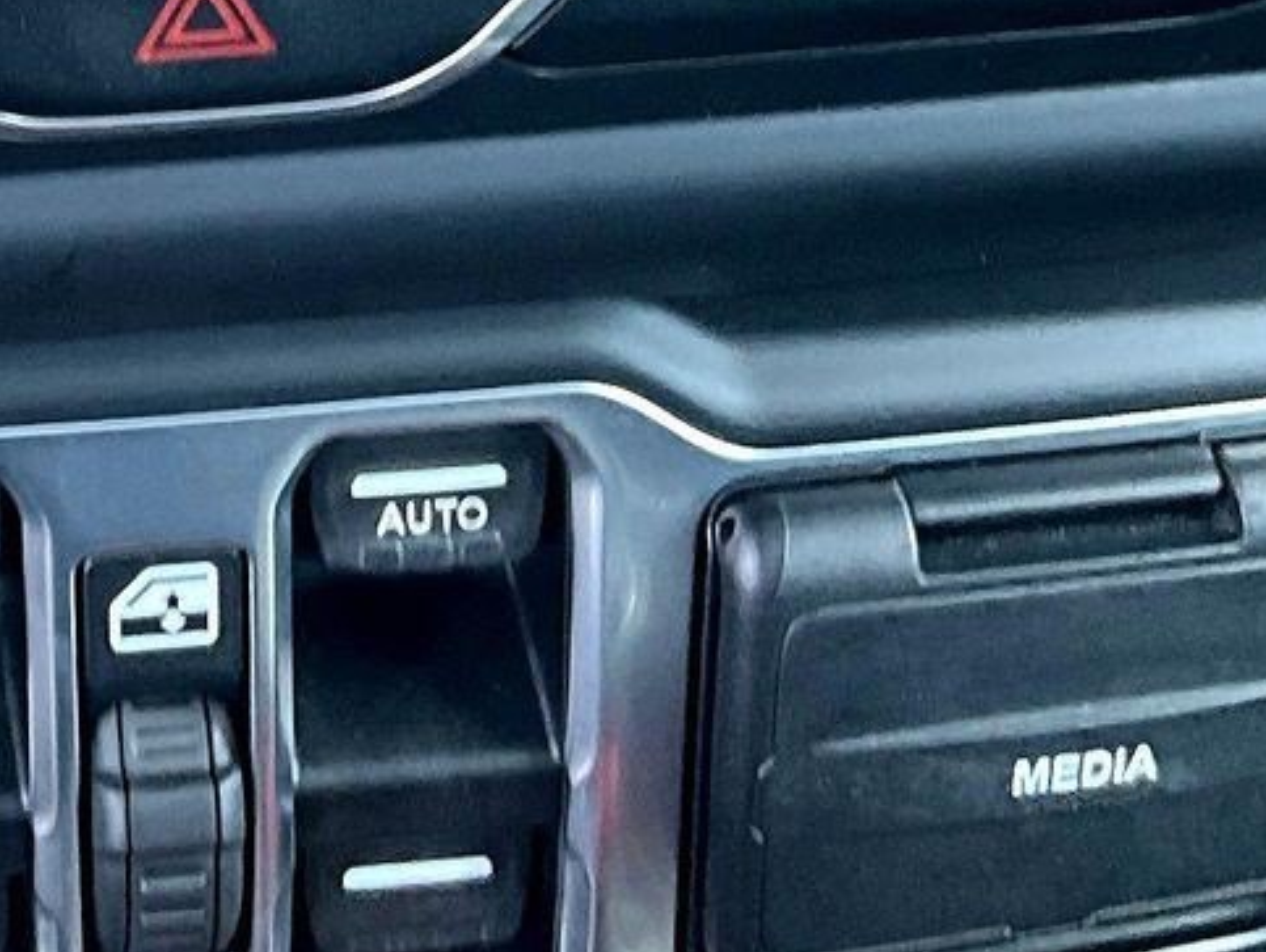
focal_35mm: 96
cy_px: -433
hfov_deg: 20.0
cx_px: 81
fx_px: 3514
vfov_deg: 14.5
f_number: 1.8
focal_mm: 3
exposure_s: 1/60
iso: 160
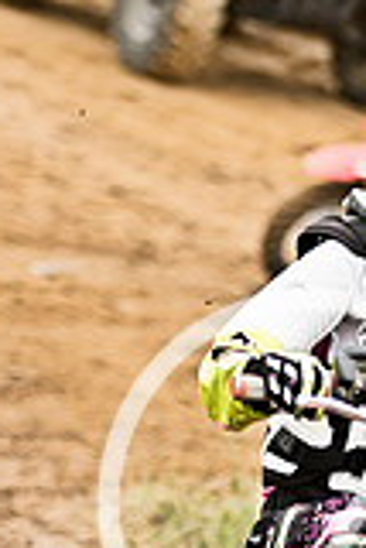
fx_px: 6421
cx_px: 469
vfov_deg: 4.9
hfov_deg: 3.3
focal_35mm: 422
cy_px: 654
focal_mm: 100
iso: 500
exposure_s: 1/1600
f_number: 2.8
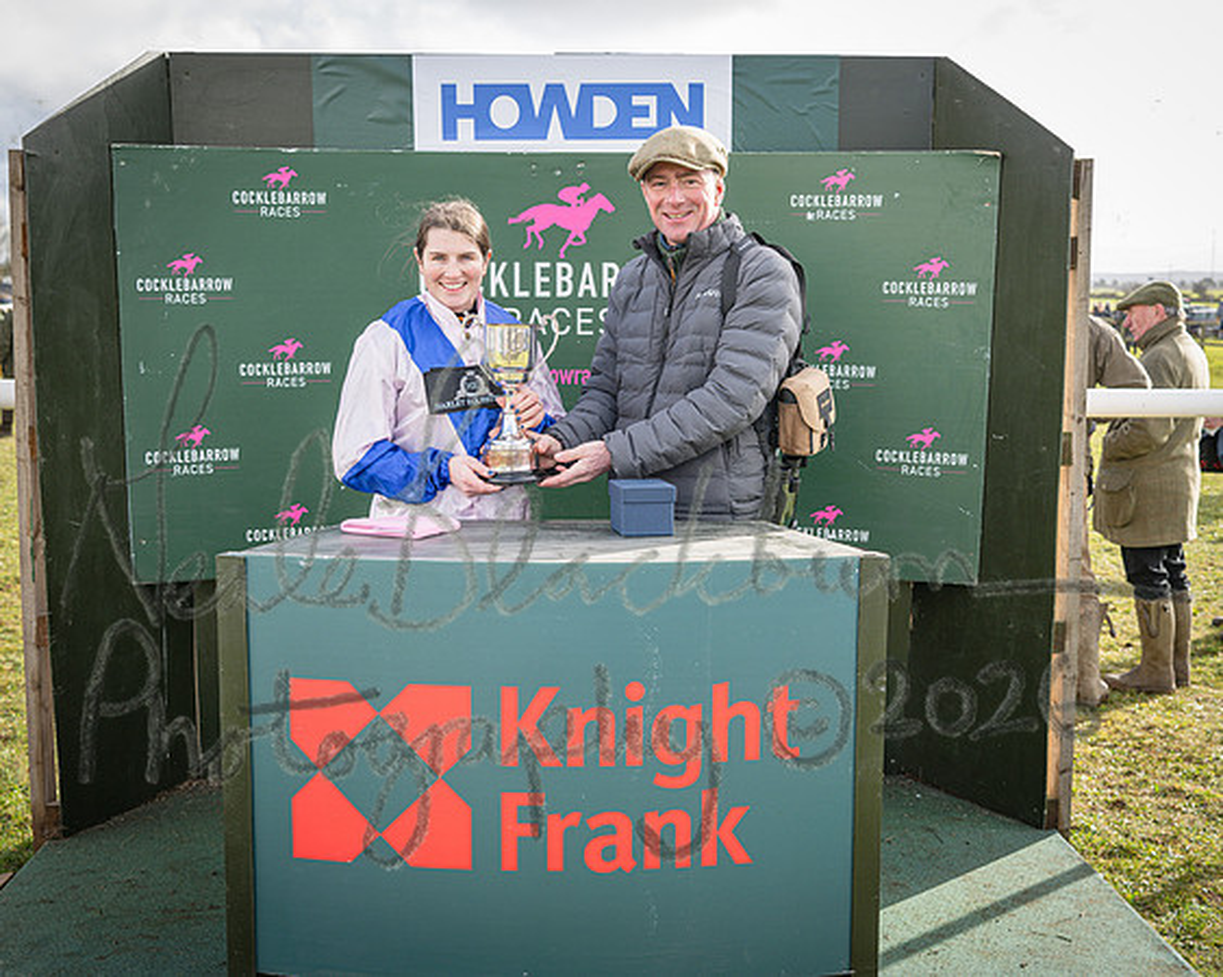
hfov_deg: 46.4
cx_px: 612
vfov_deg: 37.8
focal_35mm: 39
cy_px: 488
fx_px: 1426
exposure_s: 1/500
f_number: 4
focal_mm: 35
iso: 200
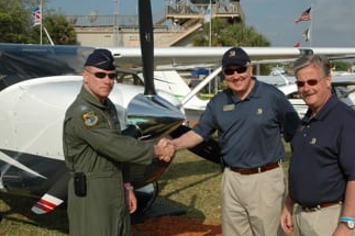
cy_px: 125
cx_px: 188
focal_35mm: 58
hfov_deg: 34.7
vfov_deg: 23.5
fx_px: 568
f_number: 10
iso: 200
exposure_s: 1/400
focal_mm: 31
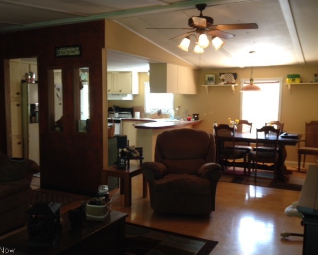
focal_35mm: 37
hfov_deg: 49.1
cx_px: 152
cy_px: 127
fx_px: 348
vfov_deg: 40.1
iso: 64
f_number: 2.4
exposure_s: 1/20
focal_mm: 4.28
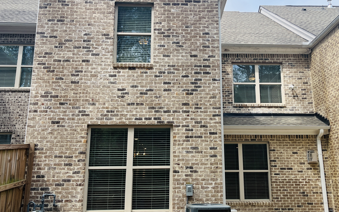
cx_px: 188
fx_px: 305
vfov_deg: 38.3
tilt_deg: +13.0
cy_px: 114
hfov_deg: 58.0
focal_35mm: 33
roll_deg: +1.1
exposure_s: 1/1339
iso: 50
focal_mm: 5.1
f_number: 1.6
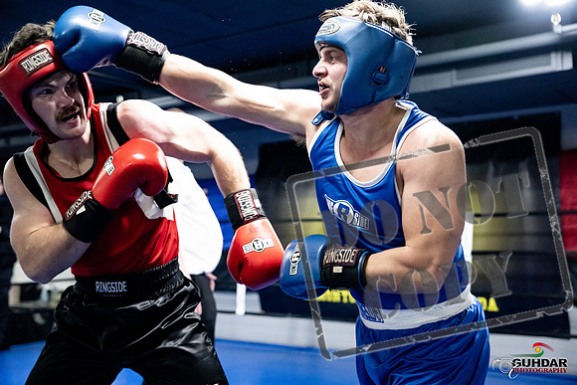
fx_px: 673
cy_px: 192
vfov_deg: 31.9
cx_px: 288
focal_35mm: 42
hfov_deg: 46.4
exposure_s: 1/1000
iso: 8000
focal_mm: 42
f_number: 2.8
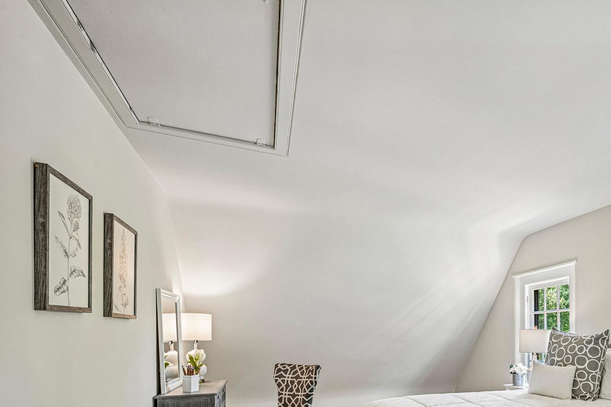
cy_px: 303
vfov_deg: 51.0
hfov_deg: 69.6
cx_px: 447
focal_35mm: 24
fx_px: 407
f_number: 8
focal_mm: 16
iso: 800
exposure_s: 1/50
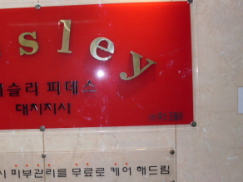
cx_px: 59
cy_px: 94
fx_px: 456
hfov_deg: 29.3
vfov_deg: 22.6
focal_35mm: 65
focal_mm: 6.3
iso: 100
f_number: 2.8
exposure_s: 1/45
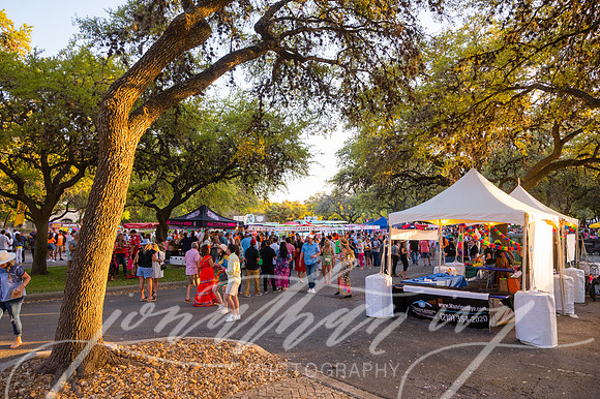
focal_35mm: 24
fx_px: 400
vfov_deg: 53.1
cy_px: 200
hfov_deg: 73.8
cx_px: 300
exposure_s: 1/1000
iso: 1600
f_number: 4
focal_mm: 24
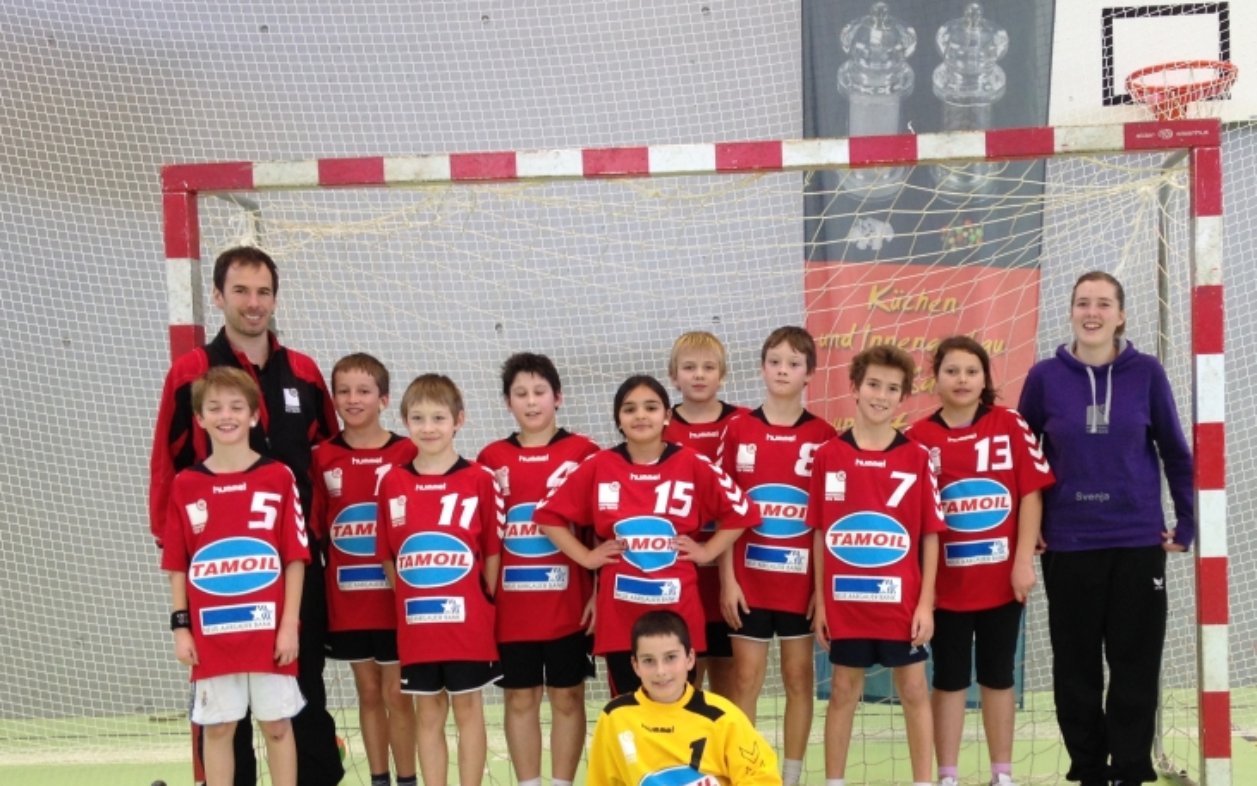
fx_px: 1782
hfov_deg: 38.7
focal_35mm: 52
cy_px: 550
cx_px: 763
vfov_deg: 24.7
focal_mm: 4.28
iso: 50
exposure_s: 1/20
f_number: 2.4
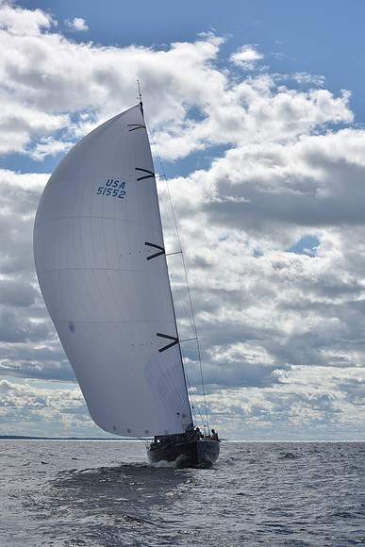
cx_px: 182
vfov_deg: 28.8
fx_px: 1064
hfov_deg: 19.5
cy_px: 274
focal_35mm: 70
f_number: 11
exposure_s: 1/1000
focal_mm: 70
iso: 250
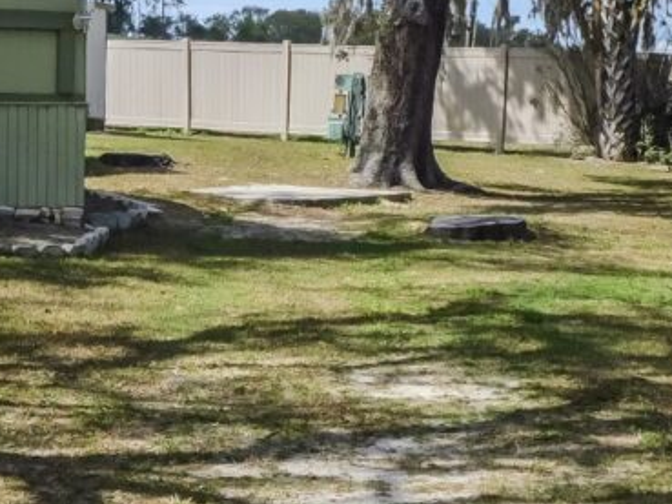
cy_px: -47
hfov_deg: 17.5
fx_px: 2156
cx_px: 87
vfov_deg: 13.1
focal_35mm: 111
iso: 125
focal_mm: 7.1
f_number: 3.6
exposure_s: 1/800
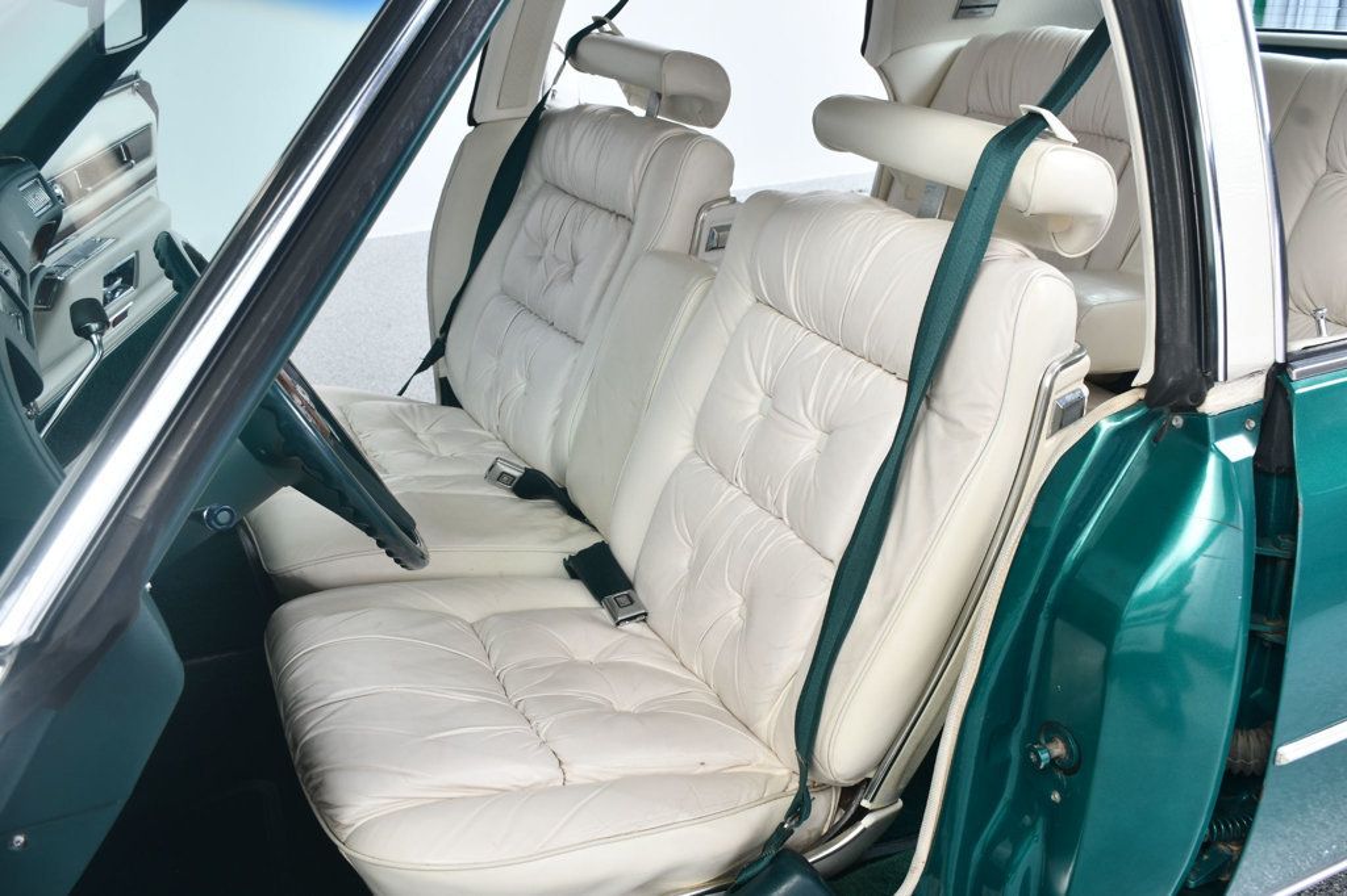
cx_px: 674
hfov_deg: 55.8
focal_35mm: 34
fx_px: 1272
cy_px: 448
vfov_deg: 38.9
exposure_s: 1/160
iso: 100
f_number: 7.1
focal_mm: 23
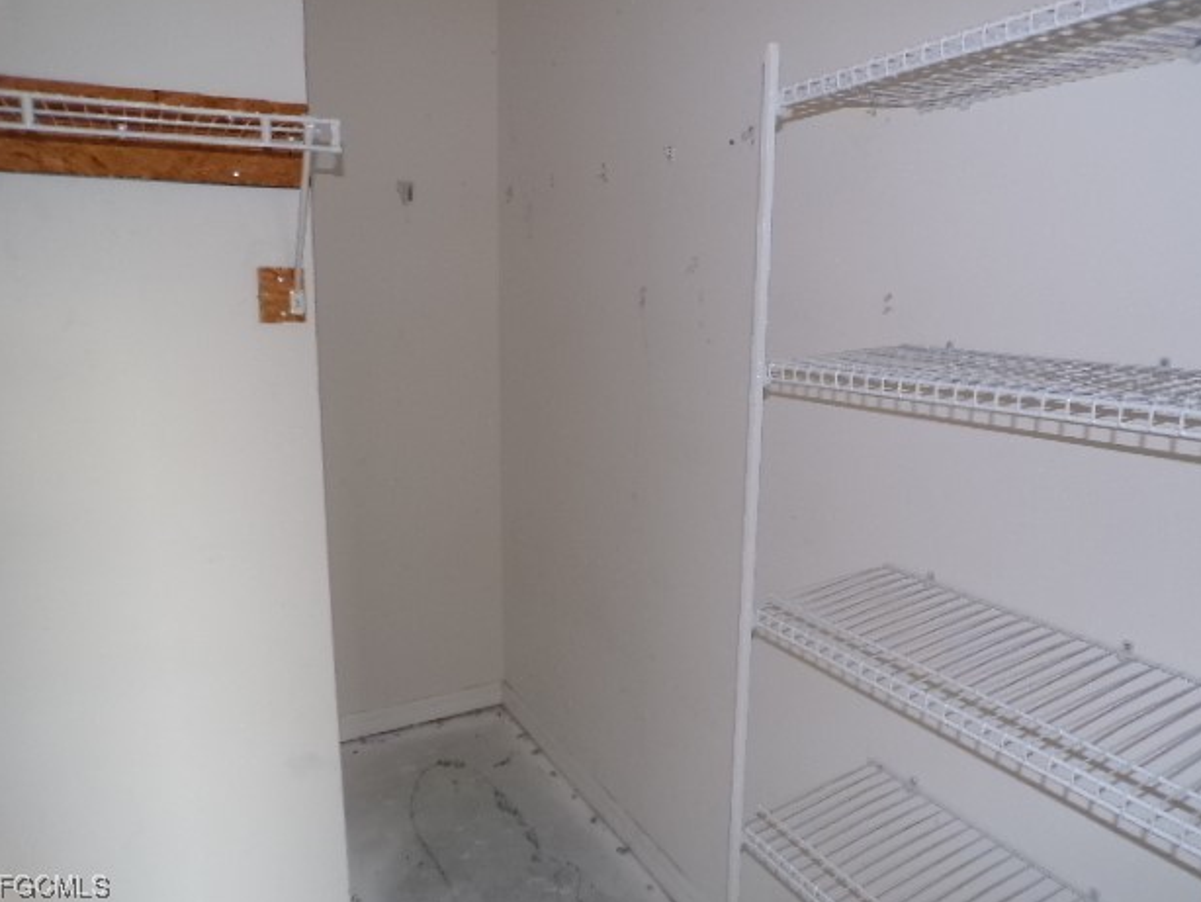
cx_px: 616
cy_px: 442
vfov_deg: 54.9
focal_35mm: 25
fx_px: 868
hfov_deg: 69.4
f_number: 3
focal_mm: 4.3
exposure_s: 1/17
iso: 200
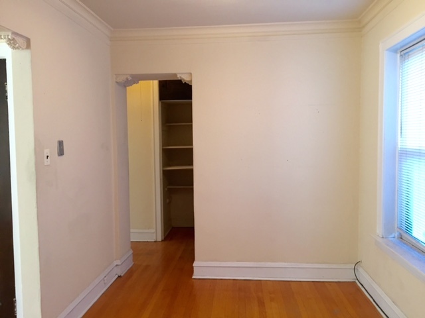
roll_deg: +0.1
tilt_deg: -3.6
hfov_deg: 61.7
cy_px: 159
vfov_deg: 48.2
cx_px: 212
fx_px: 356
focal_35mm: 29
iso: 100
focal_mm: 4.15
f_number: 2.2
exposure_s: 1/30
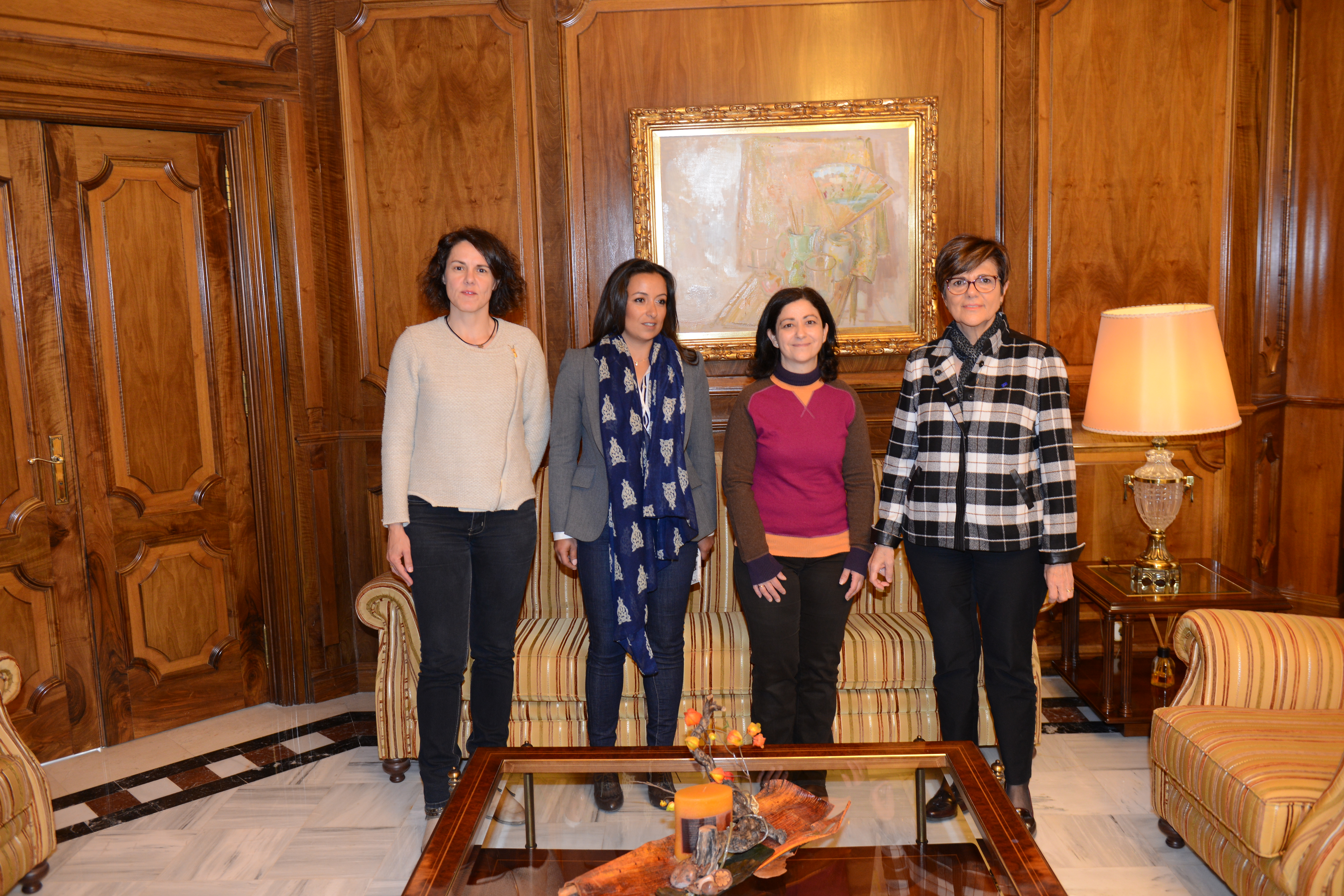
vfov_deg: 42.3
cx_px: 672
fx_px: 1157
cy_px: 448
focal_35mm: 31
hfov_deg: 60.3
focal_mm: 31
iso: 800
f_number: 3.5
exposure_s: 1/60
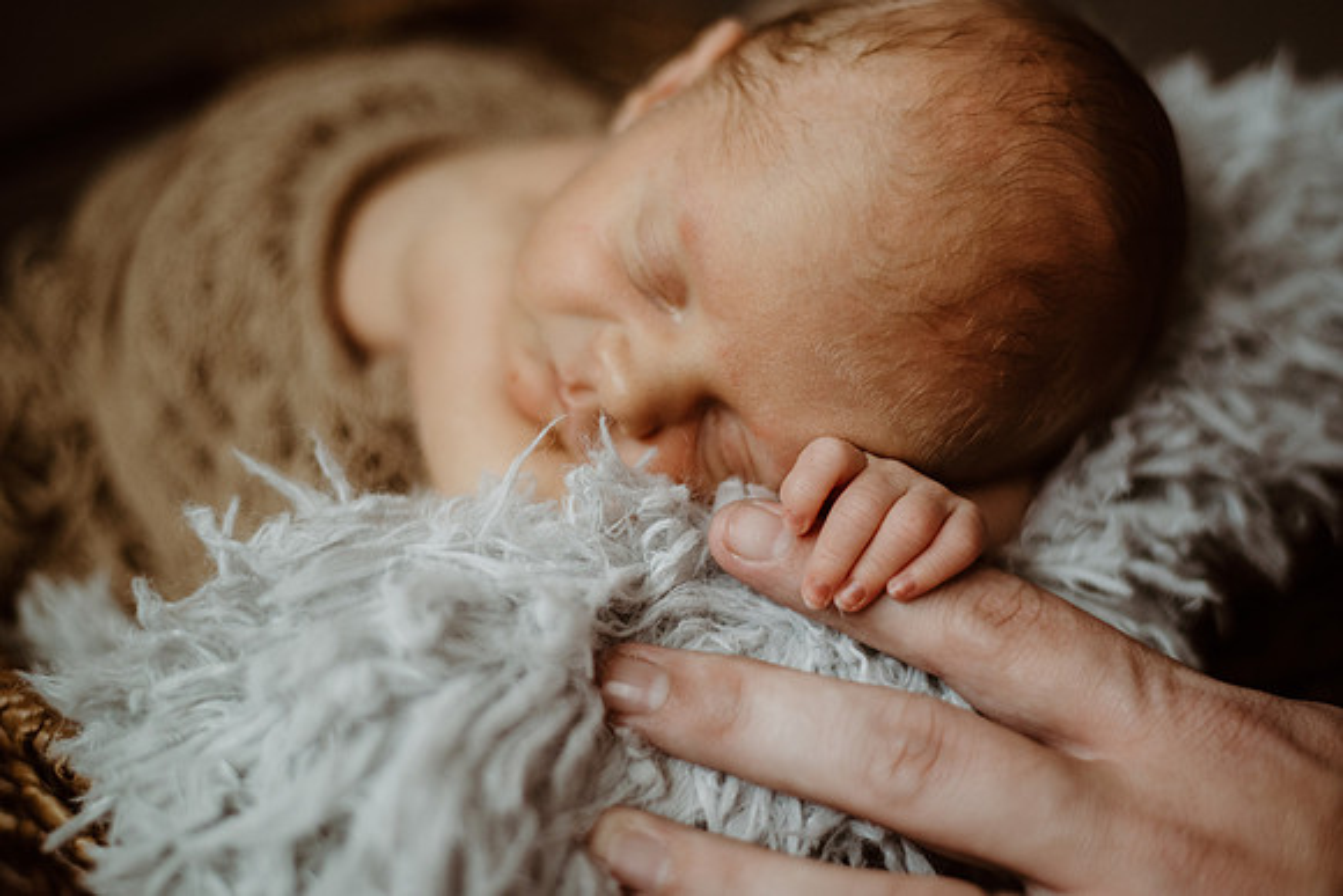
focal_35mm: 50
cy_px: 448
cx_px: 672
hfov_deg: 39.6
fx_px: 1866
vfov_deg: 27.0
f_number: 2
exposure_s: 1/1250
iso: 1600
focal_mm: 50
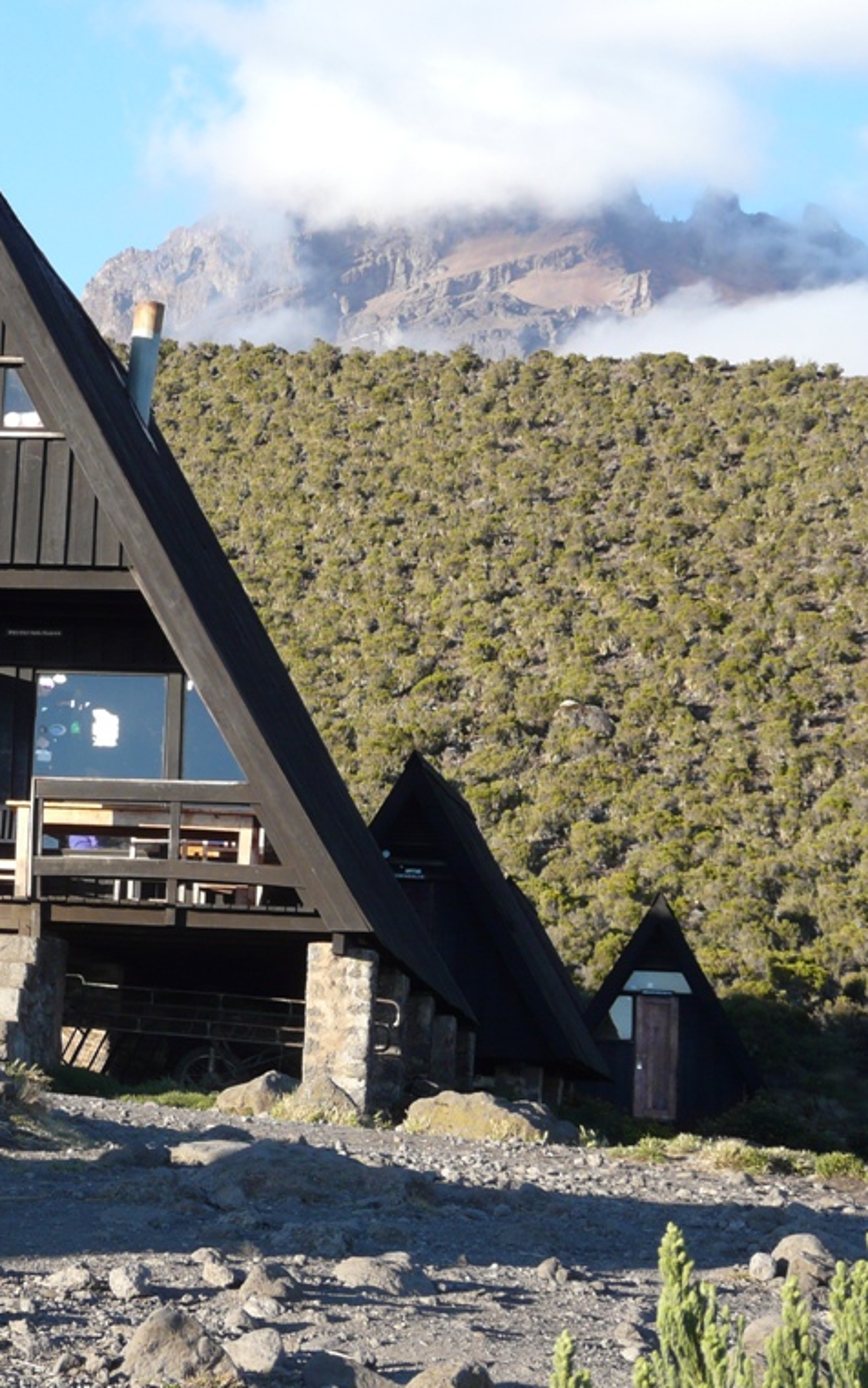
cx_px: -57
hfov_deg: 12.1
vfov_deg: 19.5
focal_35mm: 107
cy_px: 691
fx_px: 4048
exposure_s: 1/200
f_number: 4
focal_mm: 12.3
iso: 100
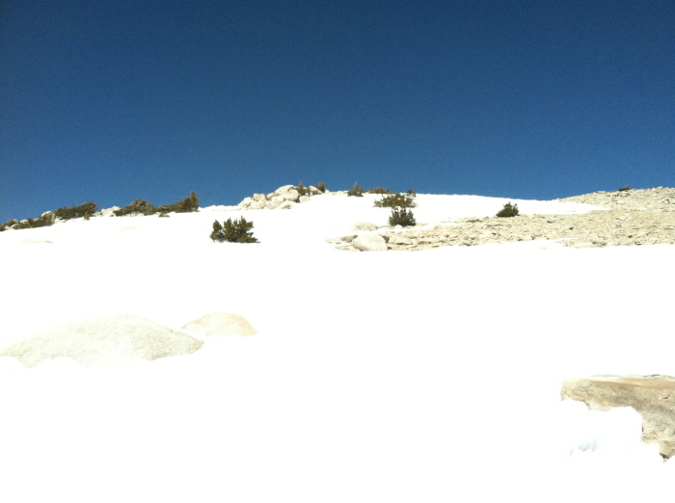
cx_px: 338
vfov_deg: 40.6
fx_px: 681
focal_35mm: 35
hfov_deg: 52.7
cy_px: 252
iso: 200
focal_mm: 3.85
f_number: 2.8
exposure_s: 1/6000
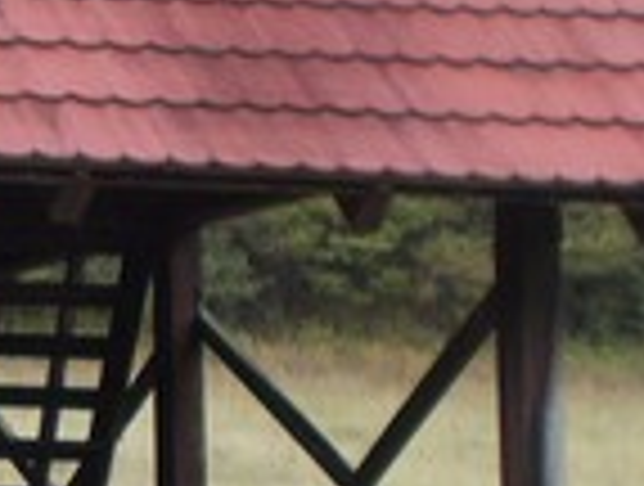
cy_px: 259
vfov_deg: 7.3
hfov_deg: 9.3
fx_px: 3805
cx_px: -468
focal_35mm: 204
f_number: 3.9
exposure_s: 1/200
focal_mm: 6.9
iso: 80
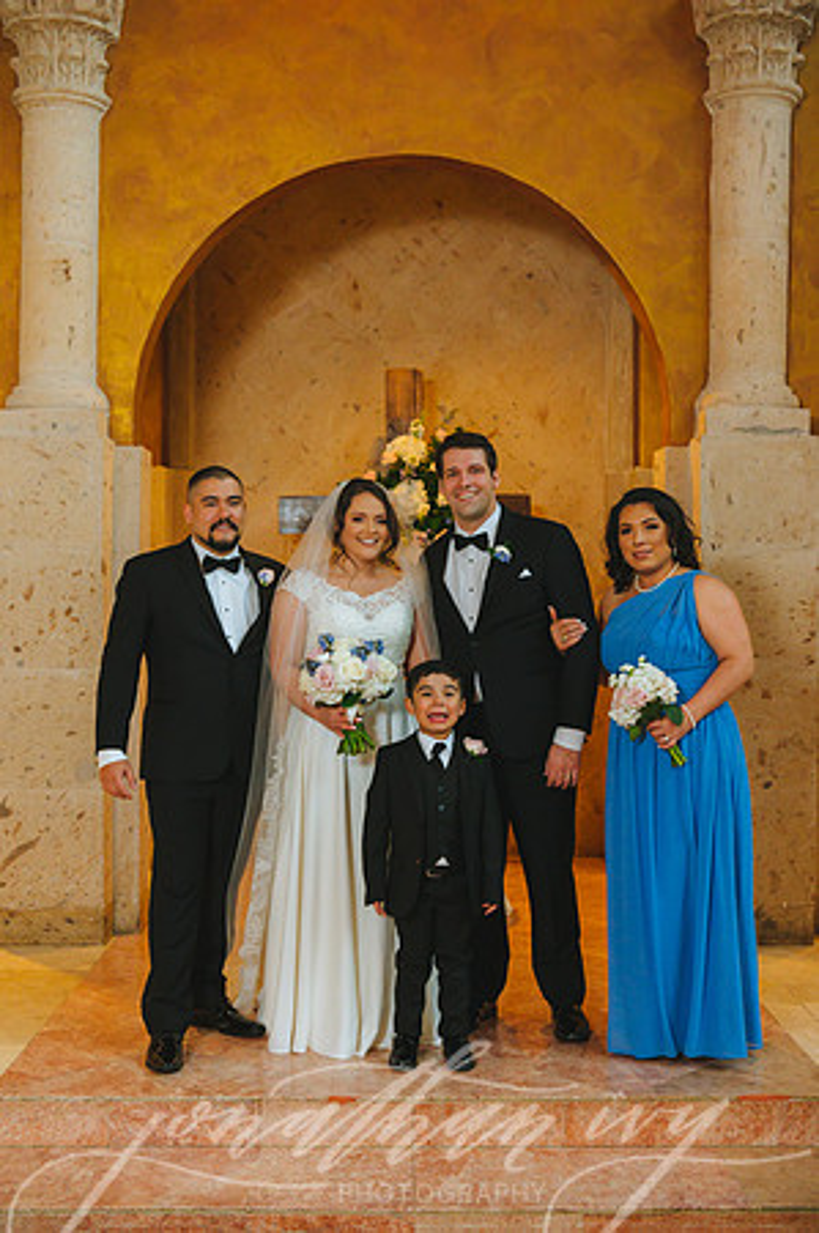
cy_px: 616
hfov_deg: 30.4
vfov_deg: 44.5
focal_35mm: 44
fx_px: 1505
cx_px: 410
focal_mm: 44
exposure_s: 1/160
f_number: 4
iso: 4000
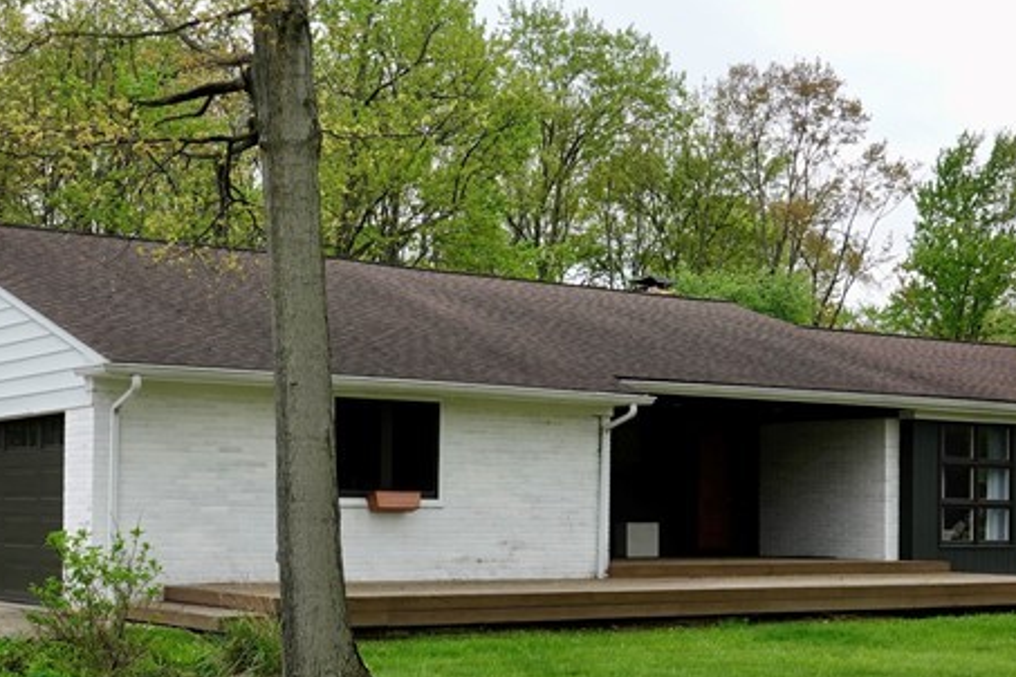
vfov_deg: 22.5
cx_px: 469
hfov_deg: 33.4
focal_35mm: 60
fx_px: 1693
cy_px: 466
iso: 100
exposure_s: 1/400
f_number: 4
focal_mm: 9.3
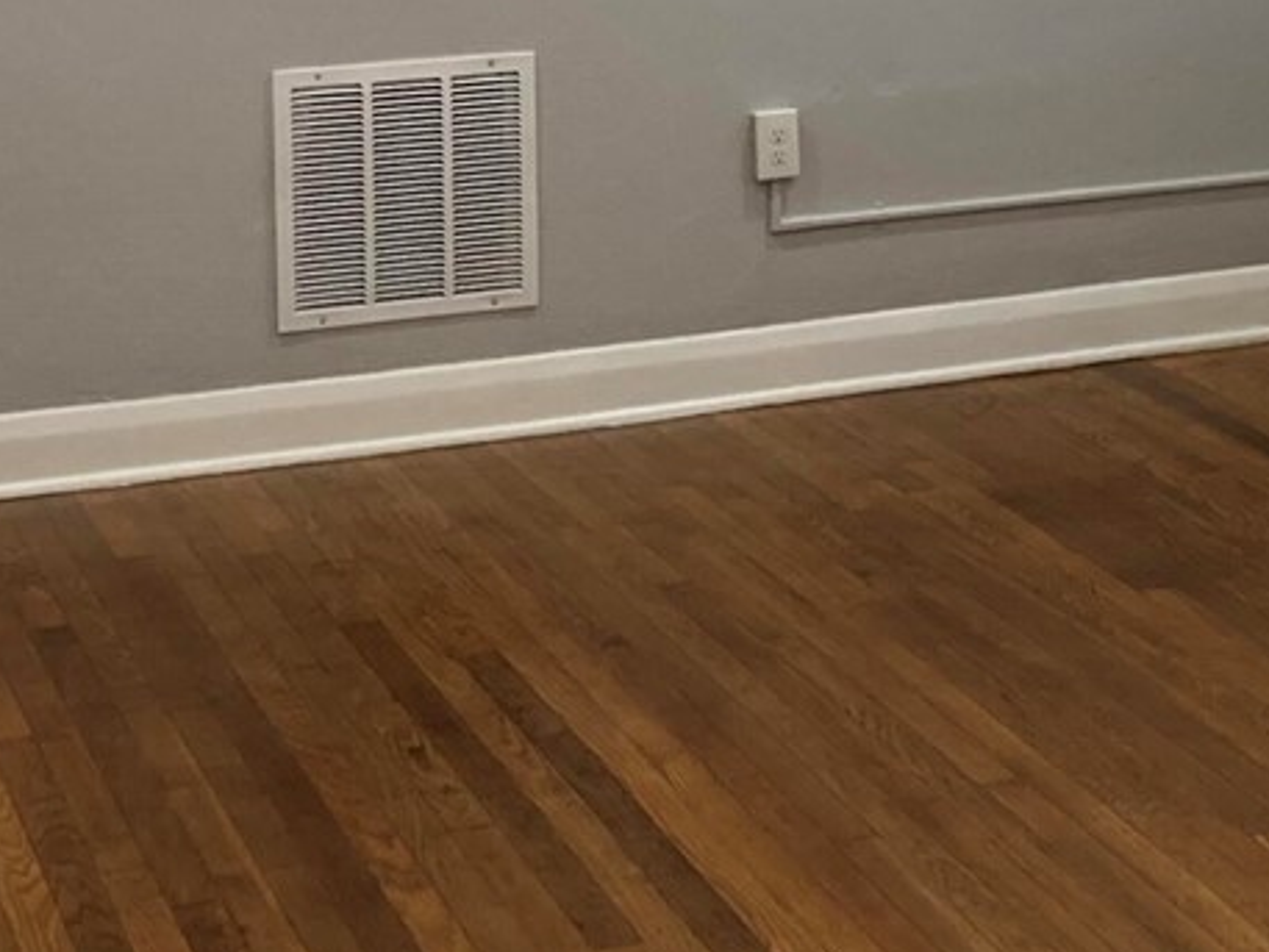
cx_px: 1244
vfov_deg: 14.6
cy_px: -186
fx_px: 3594
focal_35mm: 98
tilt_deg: -5.0
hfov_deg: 19.5
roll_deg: +0.4
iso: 80
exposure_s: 1/60
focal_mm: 3.99
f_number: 1.8
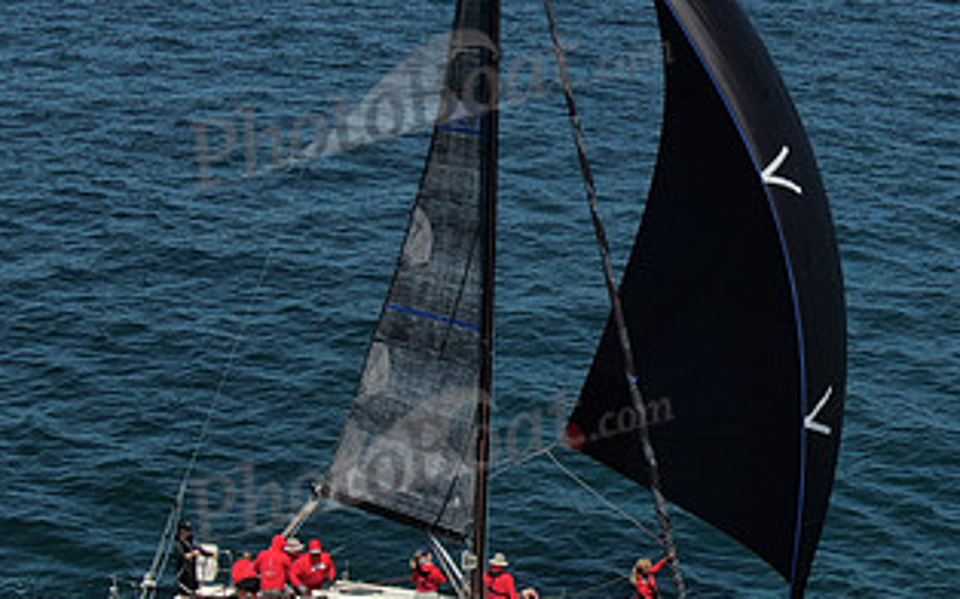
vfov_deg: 13.9
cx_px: 853
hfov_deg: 21.6
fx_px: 2458
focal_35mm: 94
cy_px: 231
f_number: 3.8
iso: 100
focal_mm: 8.6
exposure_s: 1/1600
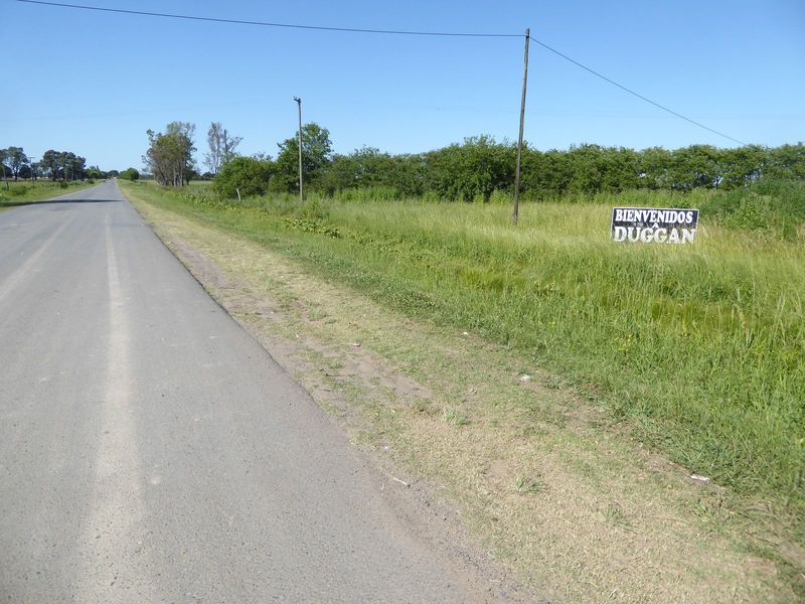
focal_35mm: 25
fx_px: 581
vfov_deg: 54.9
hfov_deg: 69.4
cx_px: 402
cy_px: 302
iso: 80
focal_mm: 4.3
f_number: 3.3
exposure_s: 1/800
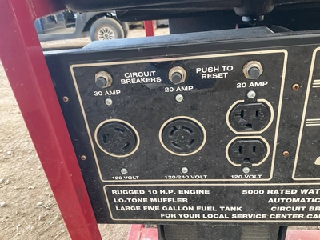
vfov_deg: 48.2
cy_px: 120
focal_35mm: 29
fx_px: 268
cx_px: 160
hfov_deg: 61.7
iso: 64
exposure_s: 1/60
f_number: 1.8
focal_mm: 3
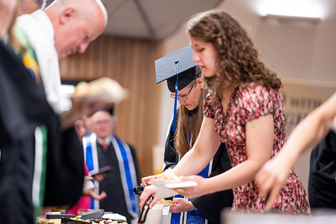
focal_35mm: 105
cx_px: 168
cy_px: 112
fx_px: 980
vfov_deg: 13.0
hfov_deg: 19.5
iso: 1000
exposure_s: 1/125
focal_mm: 105
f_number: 1.4
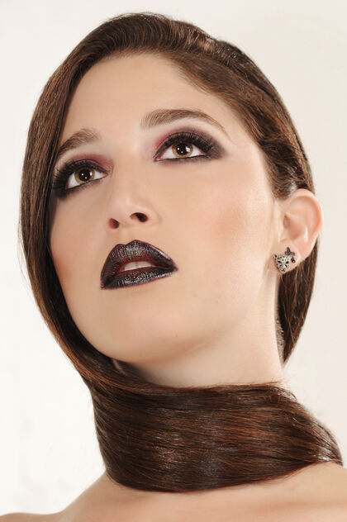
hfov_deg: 6.8
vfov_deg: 10.2
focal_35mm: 202
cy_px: 261
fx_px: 2934
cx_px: 174
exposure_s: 1/200
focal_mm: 135
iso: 100
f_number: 11
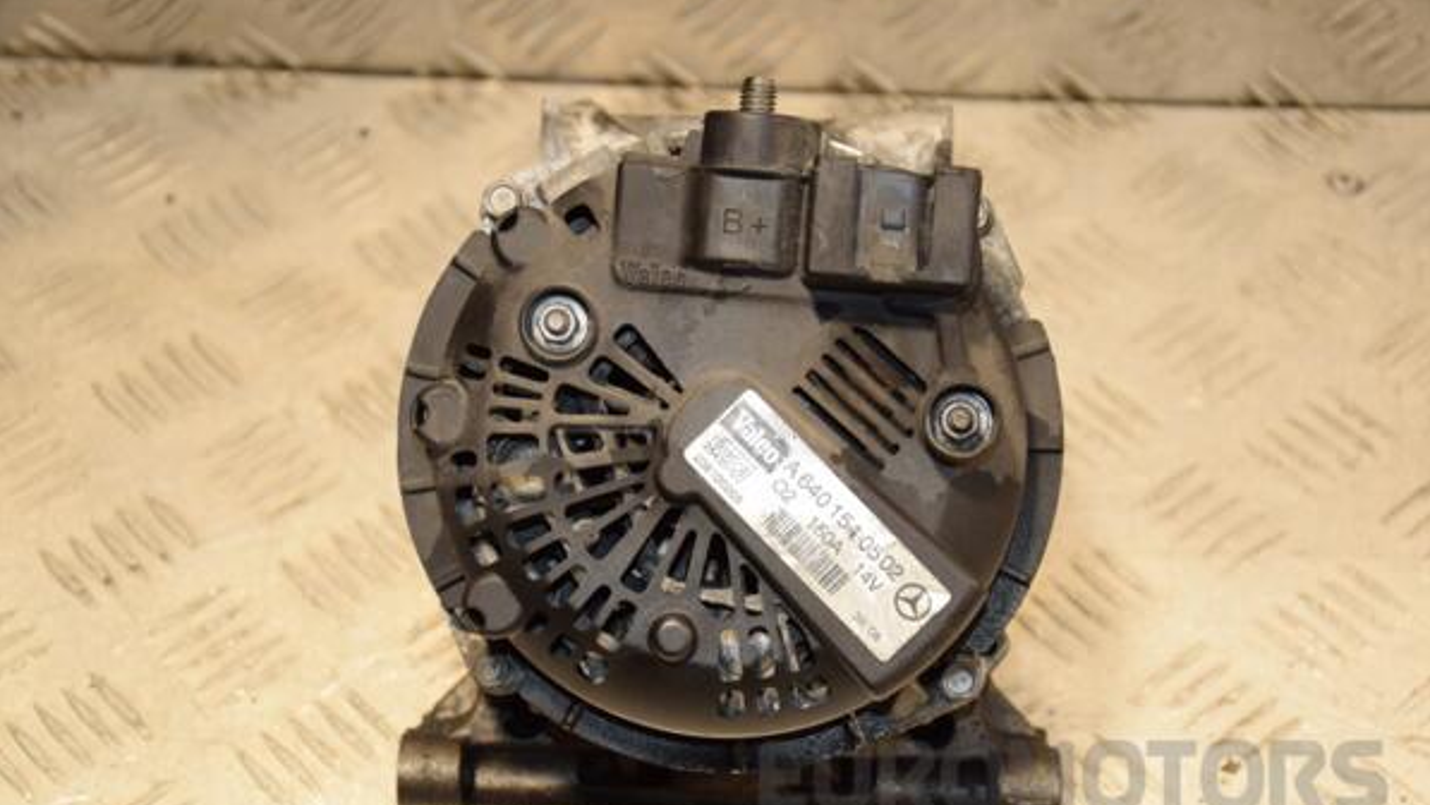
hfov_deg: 26.8
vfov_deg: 15.3
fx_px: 2996
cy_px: 458
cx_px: 714
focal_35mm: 79
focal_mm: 50
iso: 800
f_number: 5
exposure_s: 1/160
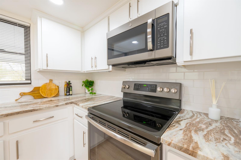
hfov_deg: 104.3
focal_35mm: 14
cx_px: 120
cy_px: 80
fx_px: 94
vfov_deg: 81.2
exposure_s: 1/3
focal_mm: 14
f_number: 8
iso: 125
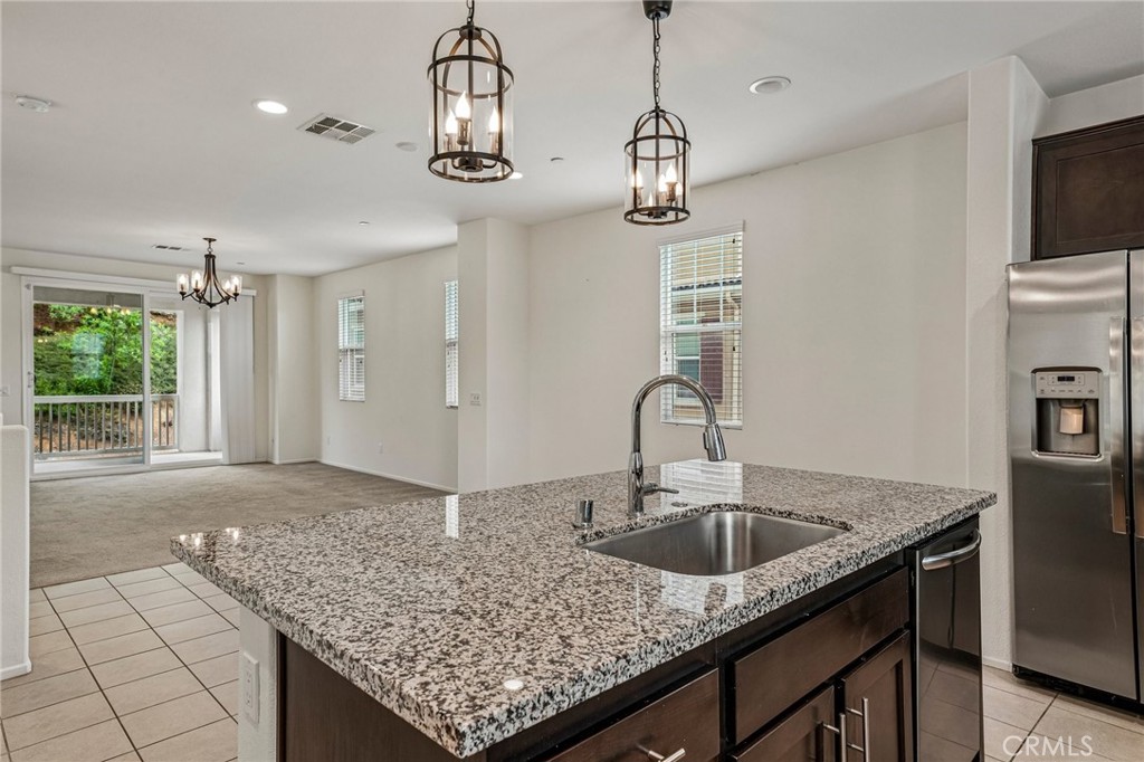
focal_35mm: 20
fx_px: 635
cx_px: 572
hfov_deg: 84.0
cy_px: 381
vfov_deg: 61.9
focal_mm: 20
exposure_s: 1/30
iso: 400
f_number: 10
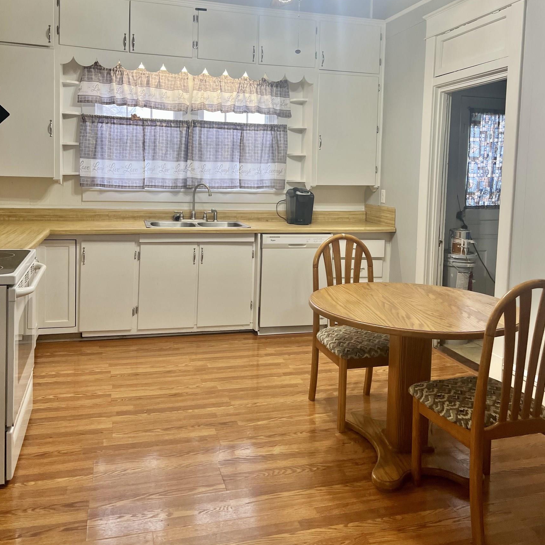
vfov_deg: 52.1
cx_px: 274
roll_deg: -0.2
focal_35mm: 31
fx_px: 552
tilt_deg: -3.2
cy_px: 215
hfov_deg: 52.5
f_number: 1.5
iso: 100
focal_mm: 5.7
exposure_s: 1/120
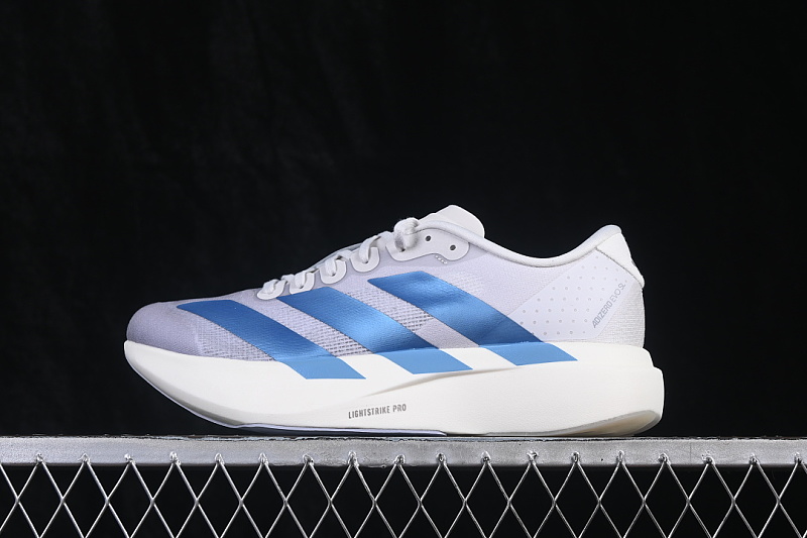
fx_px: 1681
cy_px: 269
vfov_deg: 18.2
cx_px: 404
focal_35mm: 75
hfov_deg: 27.0
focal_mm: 50
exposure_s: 1/80
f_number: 8
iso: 160
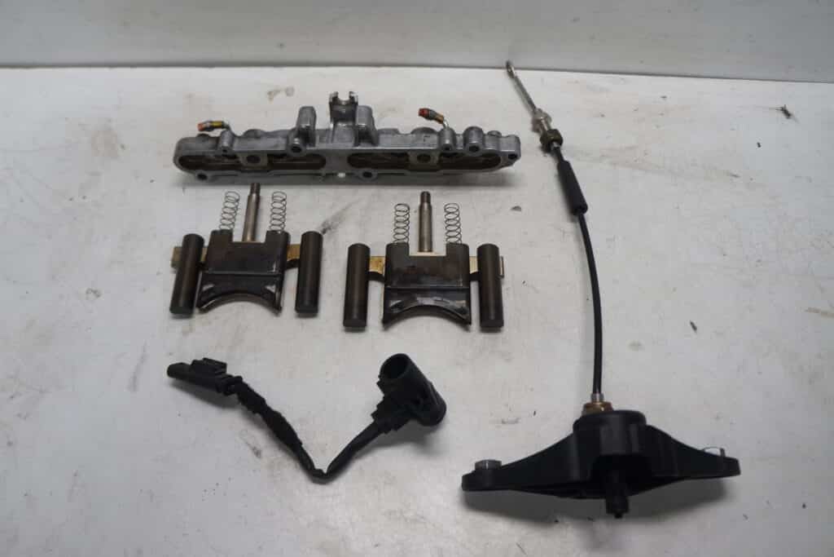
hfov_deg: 67.4
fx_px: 626
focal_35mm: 27
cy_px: 278
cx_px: 417
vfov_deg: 47.9
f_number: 4
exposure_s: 1/60
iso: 100
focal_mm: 18
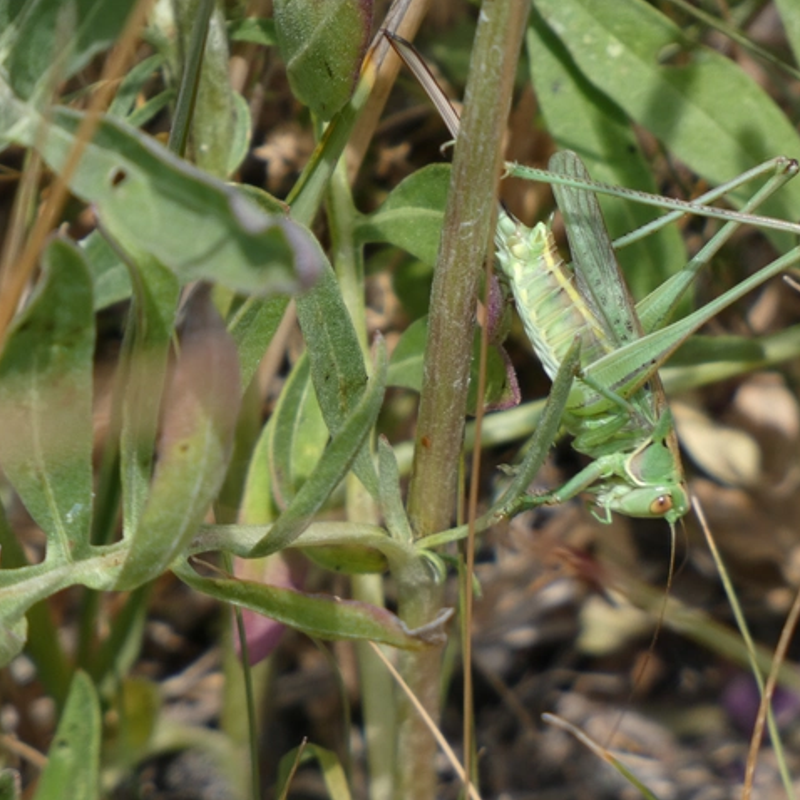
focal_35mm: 1121
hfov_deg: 1.6
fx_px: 29311
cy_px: 400
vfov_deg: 1.6
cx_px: 460
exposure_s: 1/320
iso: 80
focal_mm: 169.6
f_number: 5.6
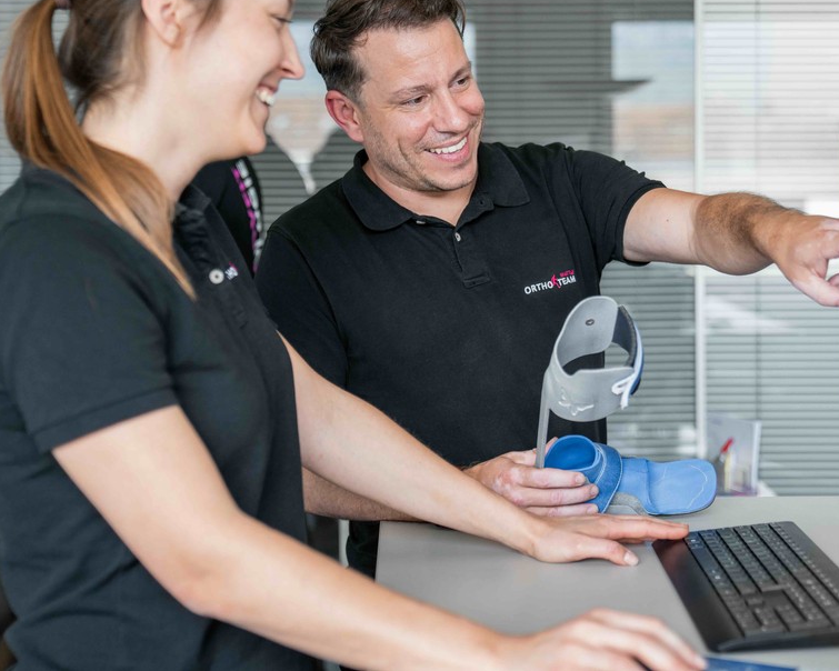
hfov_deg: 27.4
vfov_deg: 22.1
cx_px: 526
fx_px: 1713
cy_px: 261
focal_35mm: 69
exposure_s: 1/160
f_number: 2.8
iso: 800
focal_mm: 50
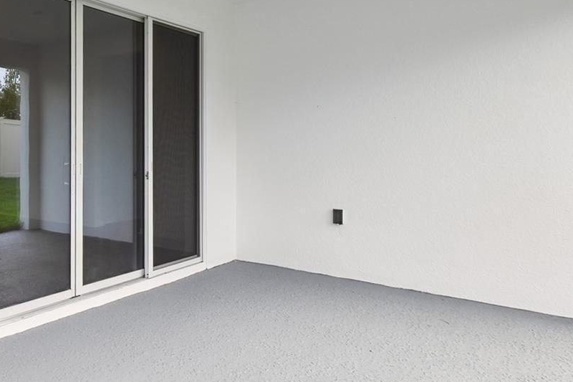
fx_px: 477
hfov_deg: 56.5
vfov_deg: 42.8
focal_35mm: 30
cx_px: 100
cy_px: 120
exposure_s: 1/320
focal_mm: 10
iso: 100
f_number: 7.1
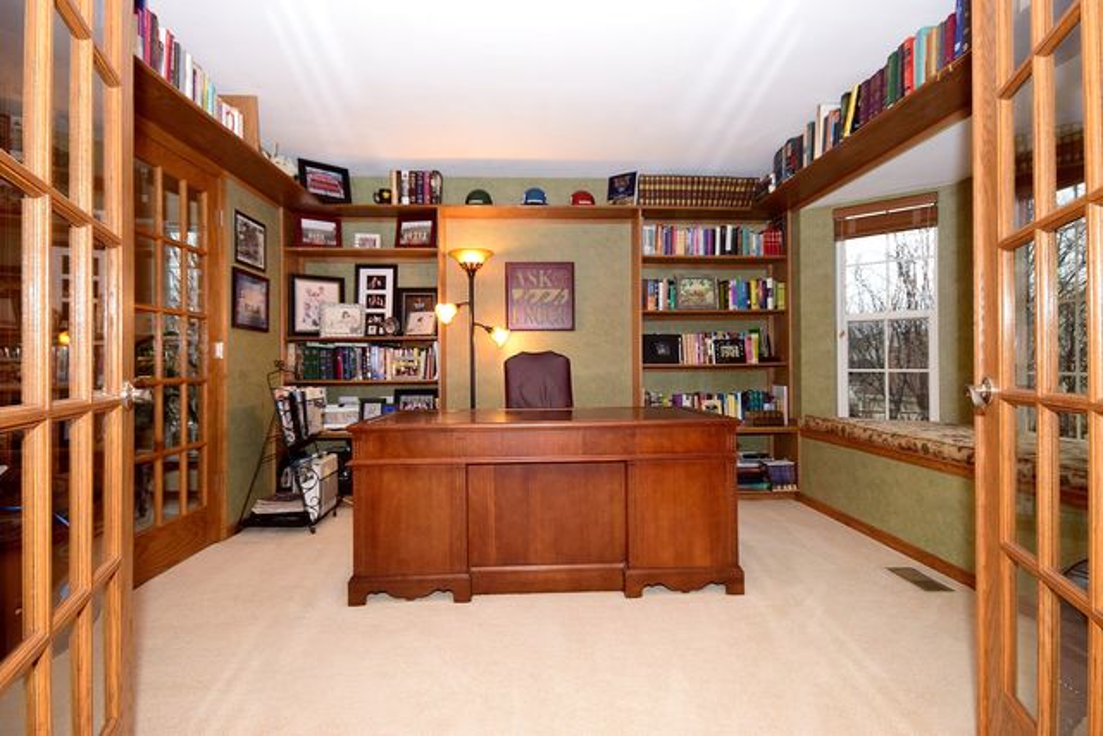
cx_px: 552
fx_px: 552
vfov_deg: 67.4
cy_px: 368
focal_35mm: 18
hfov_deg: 90.0
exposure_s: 1/60
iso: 1600
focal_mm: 12
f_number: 8
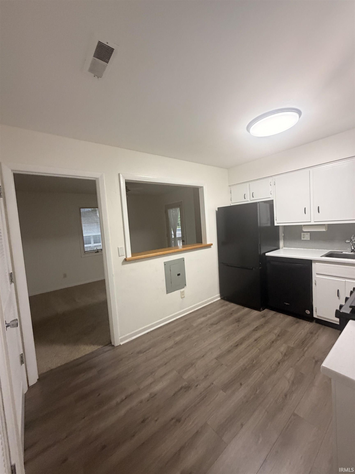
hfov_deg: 85.7
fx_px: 191
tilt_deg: -3.4
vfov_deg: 102.1
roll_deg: +4.6
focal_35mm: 14
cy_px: 237
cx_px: 178
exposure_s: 1/60
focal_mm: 2.22
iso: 400
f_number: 2.2
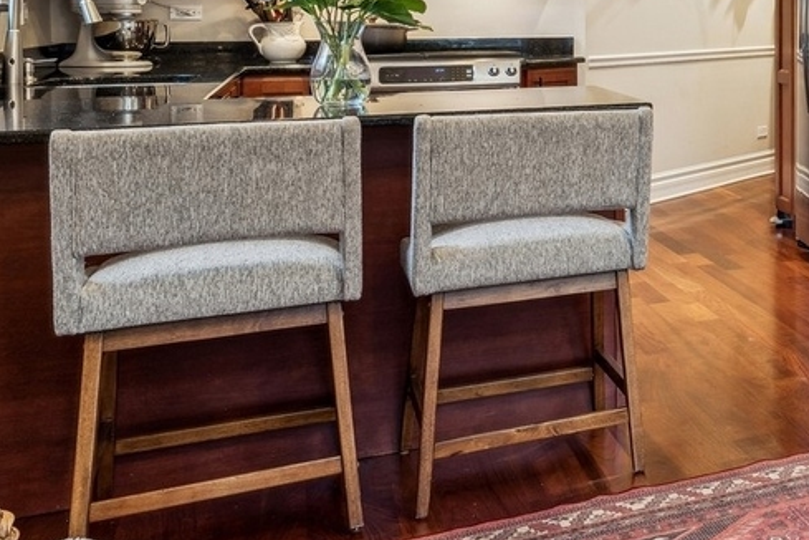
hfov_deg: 25.2
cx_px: 1297
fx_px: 1191
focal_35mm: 53
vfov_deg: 24.5
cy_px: 22
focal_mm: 16
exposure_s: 1/5
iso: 320
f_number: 8
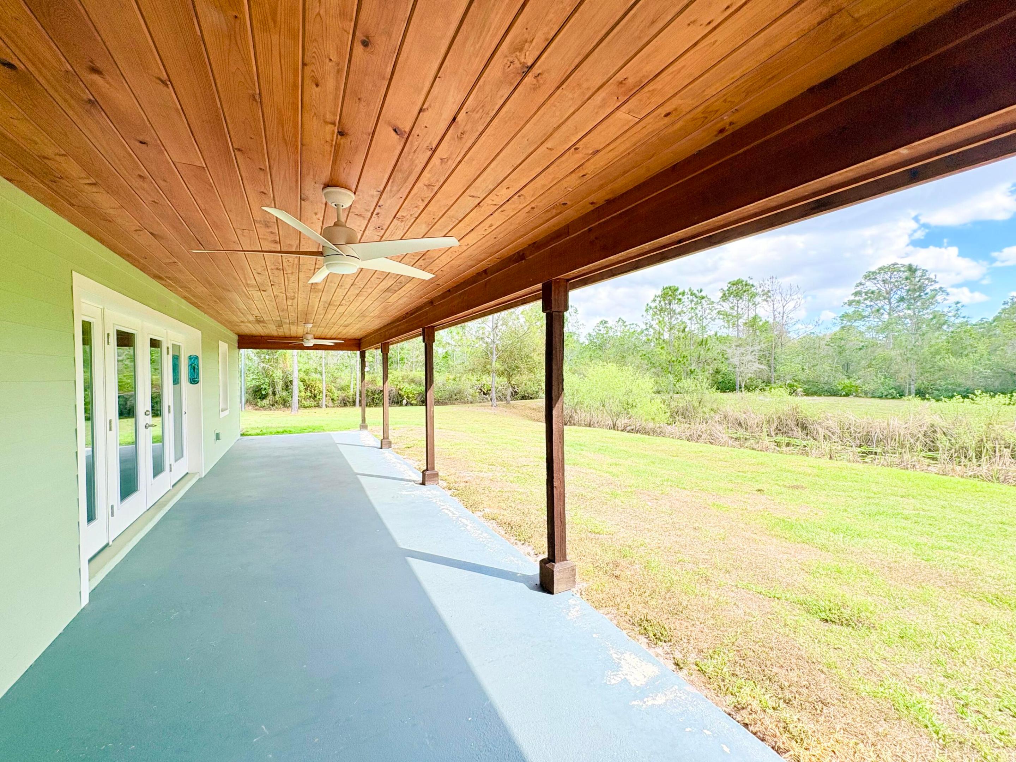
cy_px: 381
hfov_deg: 102.1
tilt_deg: +0.0
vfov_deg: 85.7
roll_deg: +1.4
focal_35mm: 14
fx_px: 411
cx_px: 508
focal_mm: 2.22
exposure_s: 1/771
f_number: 2.2
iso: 64
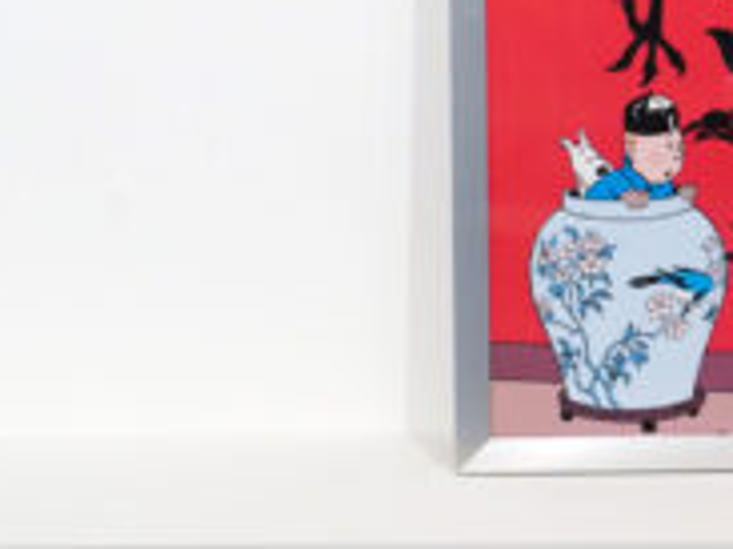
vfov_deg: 6.6
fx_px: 4740
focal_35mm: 224
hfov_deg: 8.7
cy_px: -24
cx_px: 857
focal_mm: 71
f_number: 6.3
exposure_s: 1/500
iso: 5000
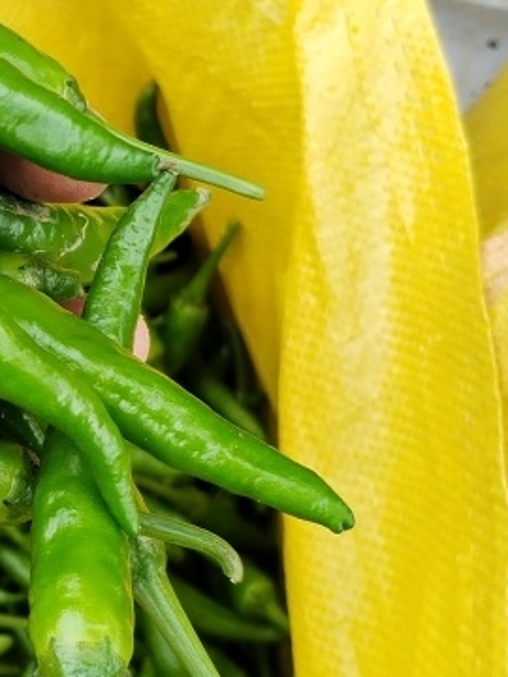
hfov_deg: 18.3
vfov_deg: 25.3
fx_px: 1507
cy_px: 317
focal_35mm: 77
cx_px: -71
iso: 100
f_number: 1.8
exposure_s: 1/241
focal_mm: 4.75
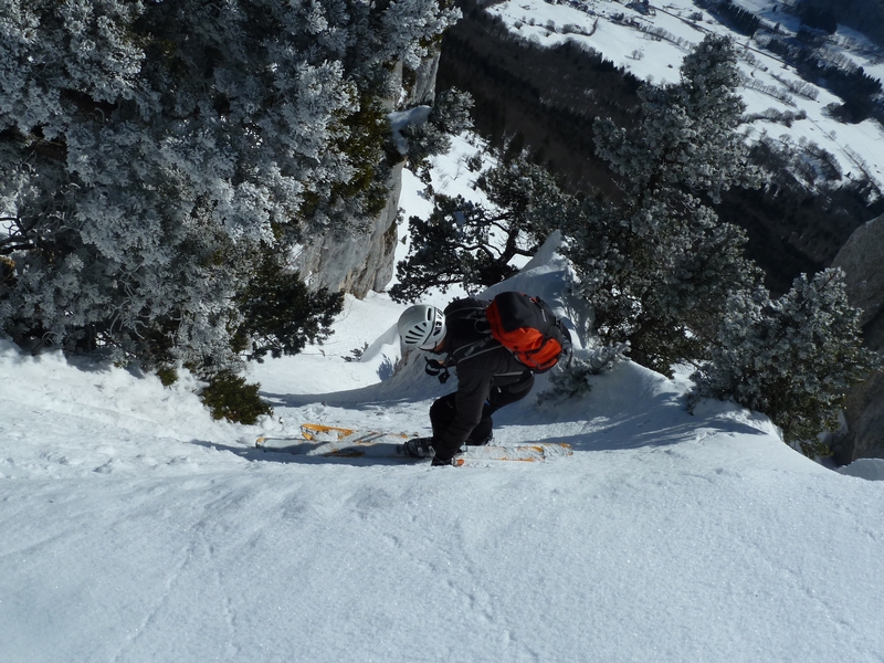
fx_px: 945
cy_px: 332
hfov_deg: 50.1
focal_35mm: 37
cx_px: 442
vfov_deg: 38.7
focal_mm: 6.1
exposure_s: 1/1000
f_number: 5.6
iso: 80
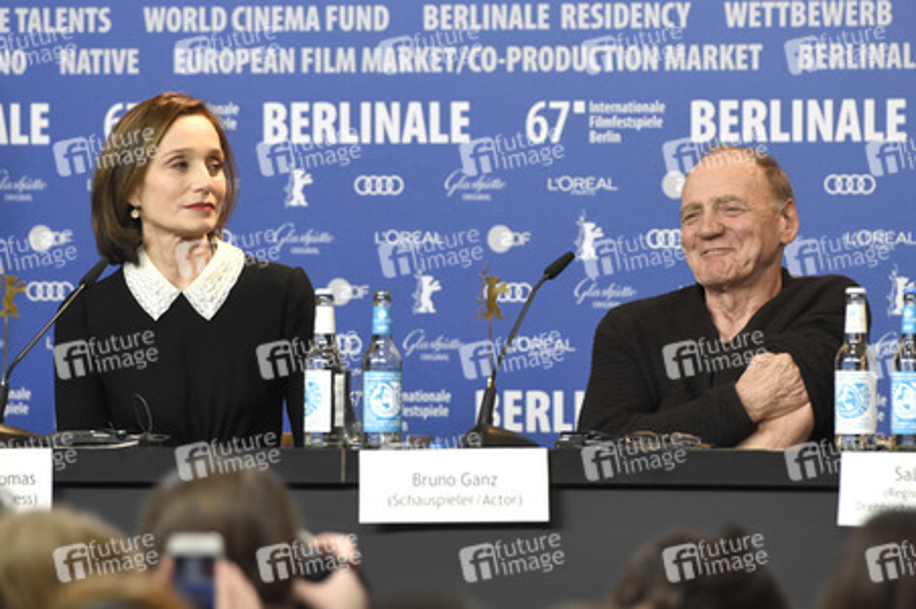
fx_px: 7628
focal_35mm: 300
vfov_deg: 4.6
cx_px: 458
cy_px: 304
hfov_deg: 6.9
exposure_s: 1/500
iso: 1600
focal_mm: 200
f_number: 4
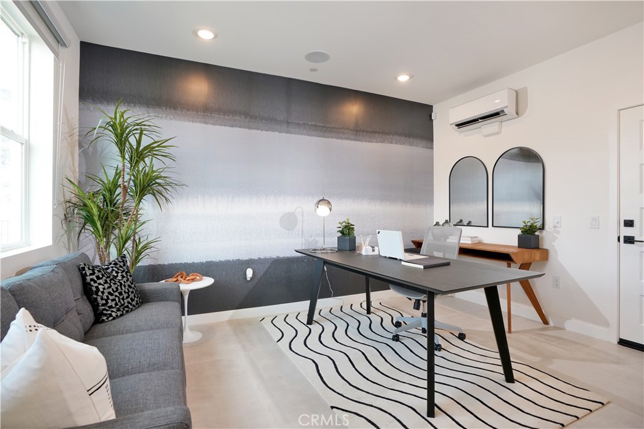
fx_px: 304
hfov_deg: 93.3
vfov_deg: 70.4
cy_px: 214
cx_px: 322
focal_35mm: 17
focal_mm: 17
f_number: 7.1
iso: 400
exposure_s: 1/25
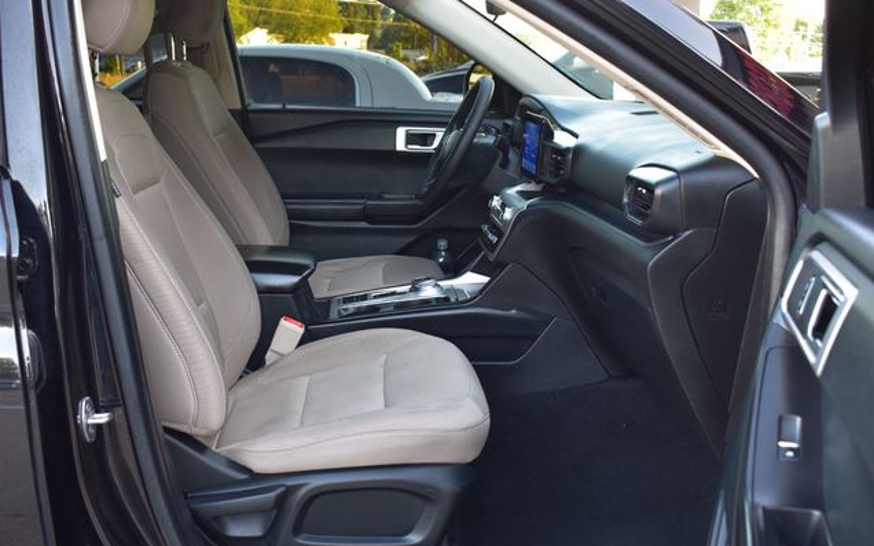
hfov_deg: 49.3
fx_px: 952
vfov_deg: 32.0
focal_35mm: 40
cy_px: 275
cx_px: 437
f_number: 6.3
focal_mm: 26
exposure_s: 1/15
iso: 400
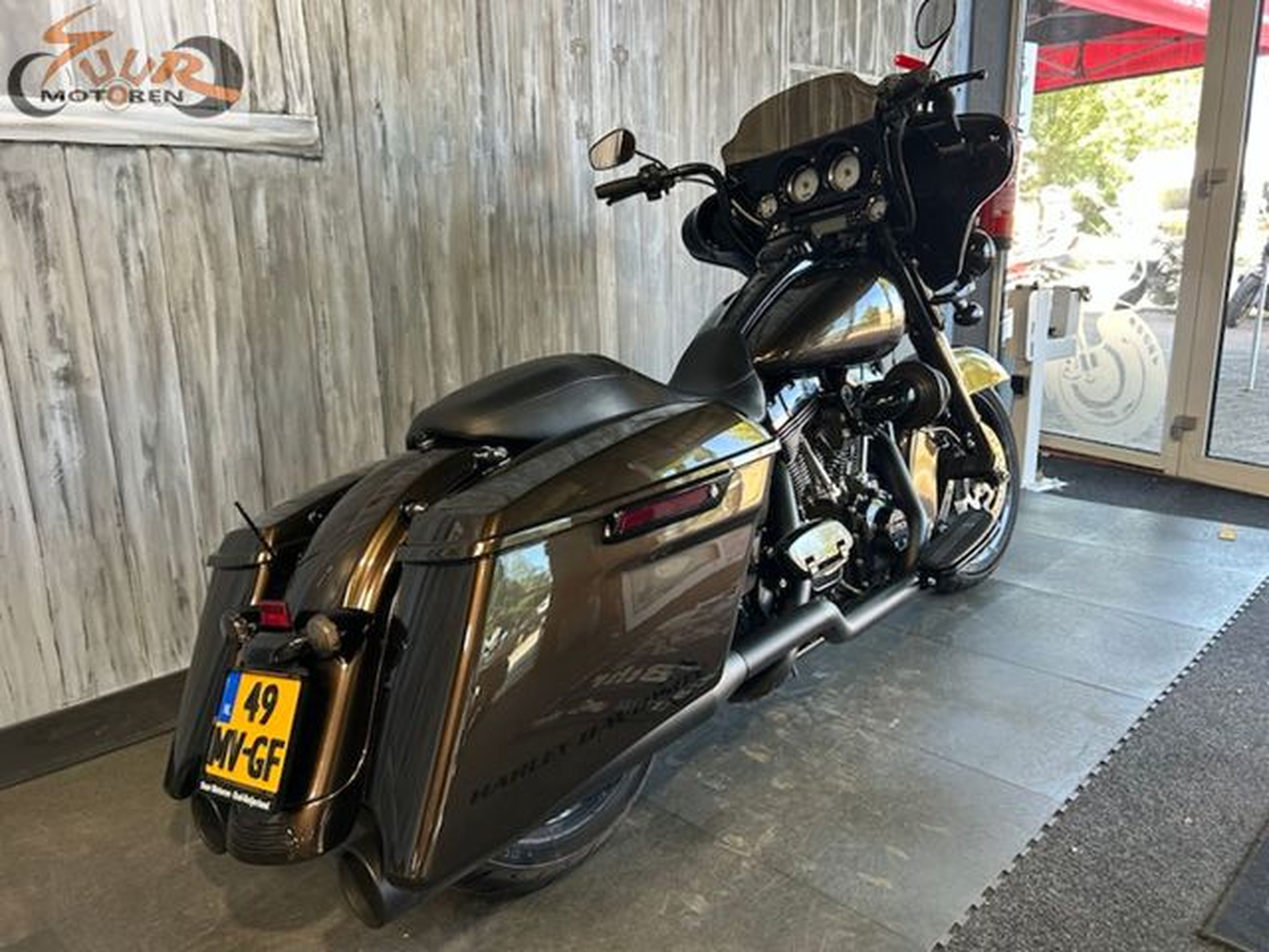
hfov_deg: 67.3
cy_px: 476
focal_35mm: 26
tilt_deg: -14.9
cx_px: 634
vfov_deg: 53.1
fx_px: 953
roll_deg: +1.0
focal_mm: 5.7
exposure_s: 1/121
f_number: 1.5
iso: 125
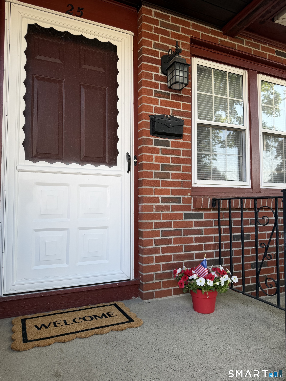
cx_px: 143
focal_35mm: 24
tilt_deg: +2.8
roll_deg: +0.3
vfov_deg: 71.6
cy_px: 190
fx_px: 264
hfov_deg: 56.8
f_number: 1.78
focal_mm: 6.76
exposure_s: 1/206
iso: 64
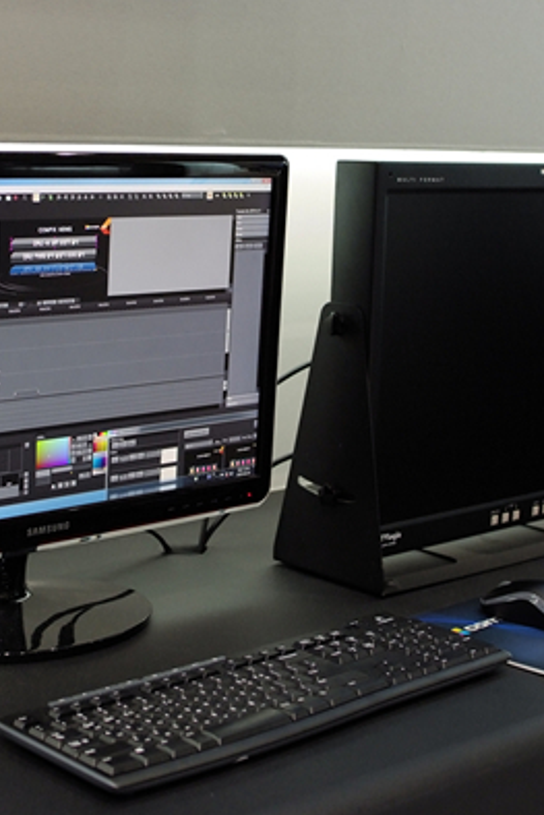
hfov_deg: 21.1
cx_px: 157
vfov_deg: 31.4
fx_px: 1449
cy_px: 405
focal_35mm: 64
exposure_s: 1/80
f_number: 3.2
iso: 800
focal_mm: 28
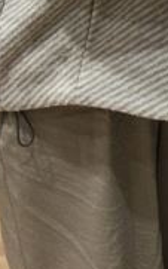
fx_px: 799
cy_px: -30
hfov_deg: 11.4
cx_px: 265
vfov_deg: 18.4
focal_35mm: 109
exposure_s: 1/30
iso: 40
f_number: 2.4
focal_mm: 3.3
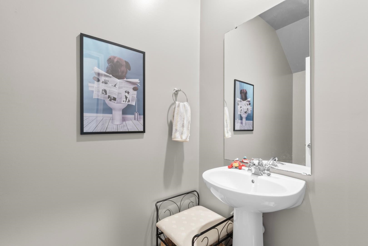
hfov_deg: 100.4
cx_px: 184
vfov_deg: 77.3
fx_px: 153
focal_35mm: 15
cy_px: 123
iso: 100
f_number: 4.5
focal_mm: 10
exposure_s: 1
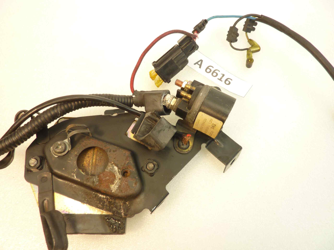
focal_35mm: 25
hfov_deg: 69.4
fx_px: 241
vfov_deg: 54.9
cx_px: 167
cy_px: 125
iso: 80
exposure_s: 1/20
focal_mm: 4.1
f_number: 3.3
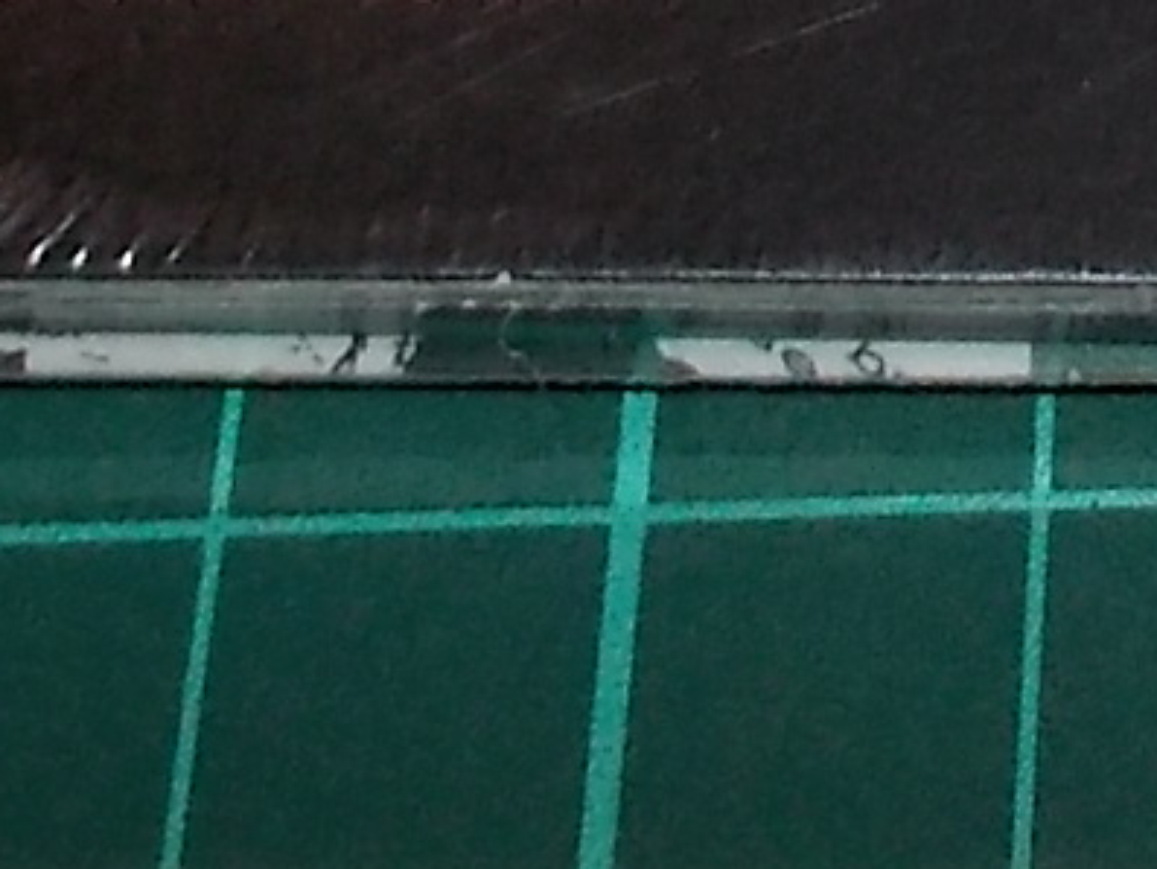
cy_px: -1271
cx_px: 1734
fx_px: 5550
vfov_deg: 8.2
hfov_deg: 11.4
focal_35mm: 166
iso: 200
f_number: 3.3
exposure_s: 1/30
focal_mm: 4.1
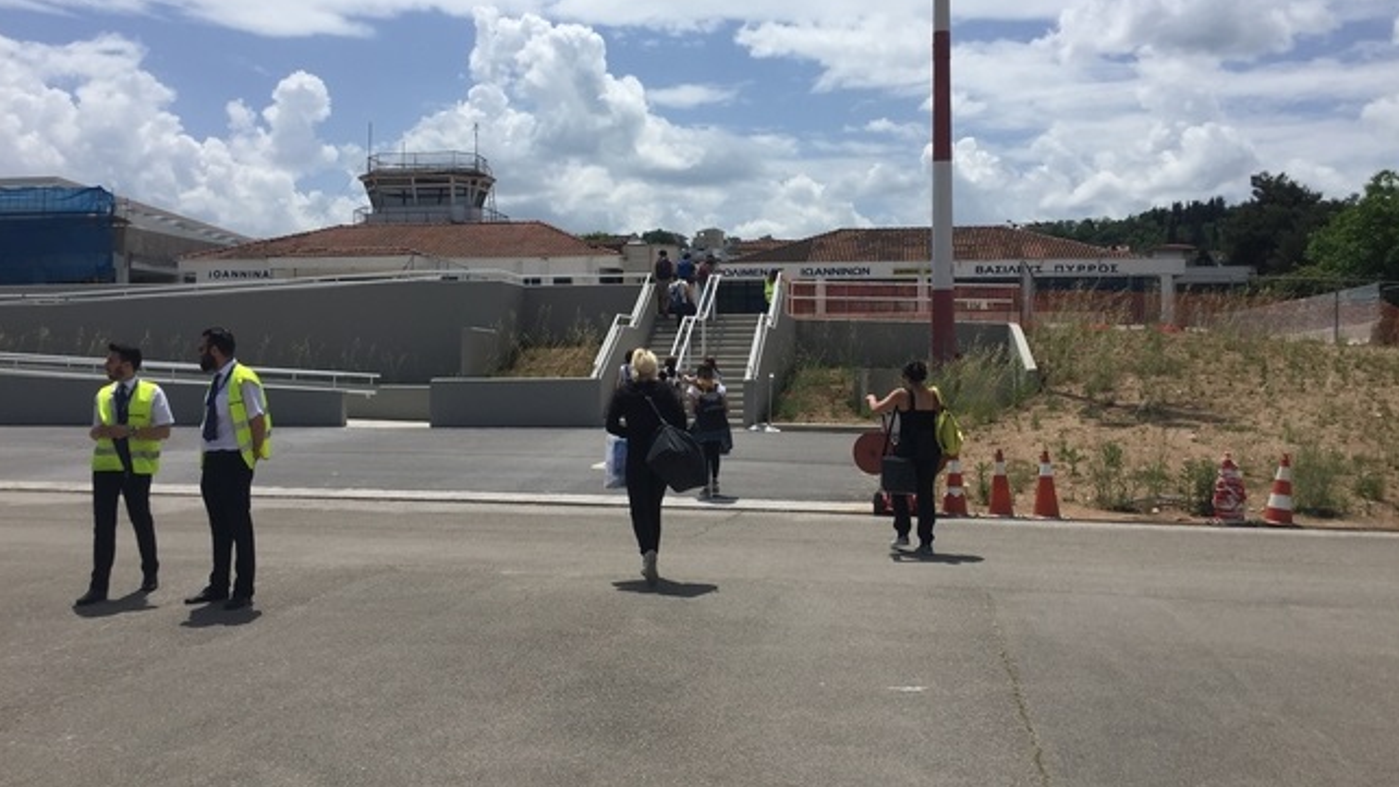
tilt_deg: +3.0
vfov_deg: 36.6
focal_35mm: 32
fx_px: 1187
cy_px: 329
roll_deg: -1.2
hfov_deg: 61.0
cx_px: 702
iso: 32
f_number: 2.2
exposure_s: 1/4950
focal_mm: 4.15
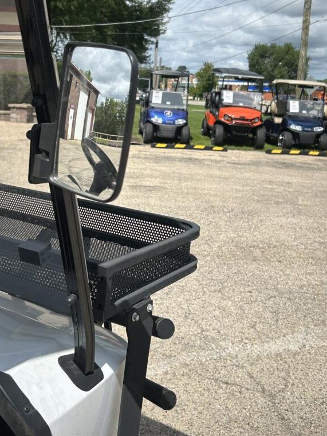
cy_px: 185
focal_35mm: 41
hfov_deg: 35.0
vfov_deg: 45.6
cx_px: 133
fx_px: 516
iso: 50
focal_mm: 5.7
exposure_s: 1/4444
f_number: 1.5
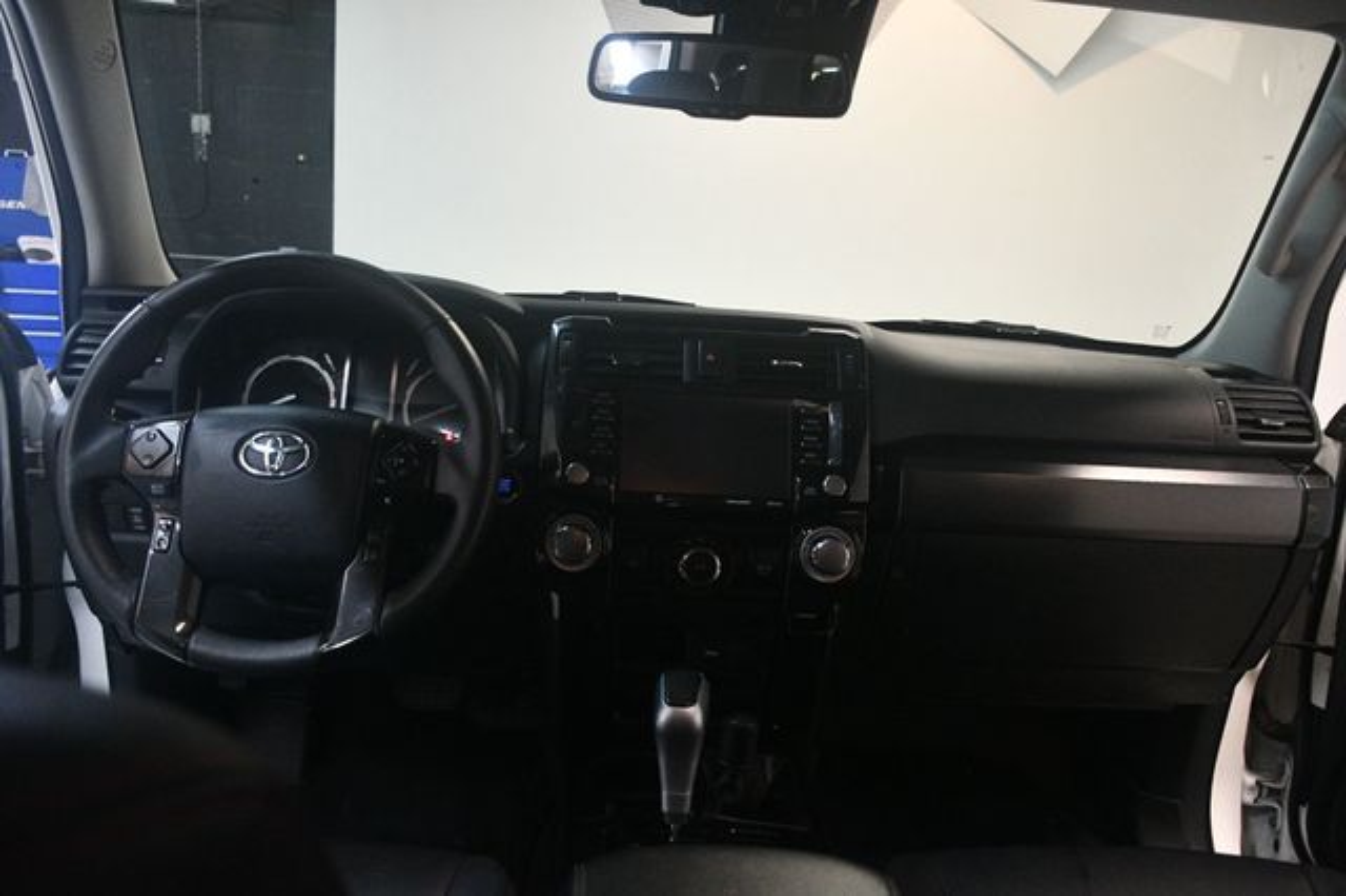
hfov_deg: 67.4
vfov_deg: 47.9
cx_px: 673
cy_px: 448
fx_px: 1009
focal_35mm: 27
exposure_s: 1/125
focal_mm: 18
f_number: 3.5
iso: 2500
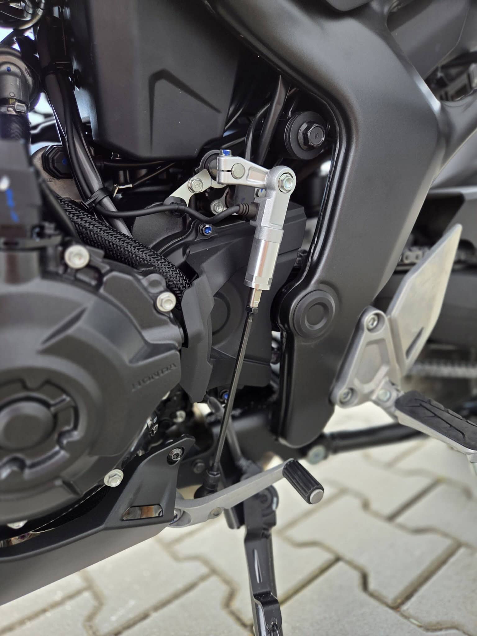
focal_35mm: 23
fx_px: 423
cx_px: 238
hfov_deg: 58.9
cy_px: 318
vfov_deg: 73.9
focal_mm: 5.4
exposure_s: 1/180
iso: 64
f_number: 1.8
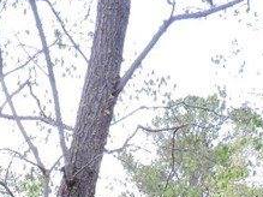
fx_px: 2483
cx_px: -2
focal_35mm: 327
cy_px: 443
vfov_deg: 4.5
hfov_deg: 6.0
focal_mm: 12.5
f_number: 3.9
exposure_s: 1/60
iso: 180
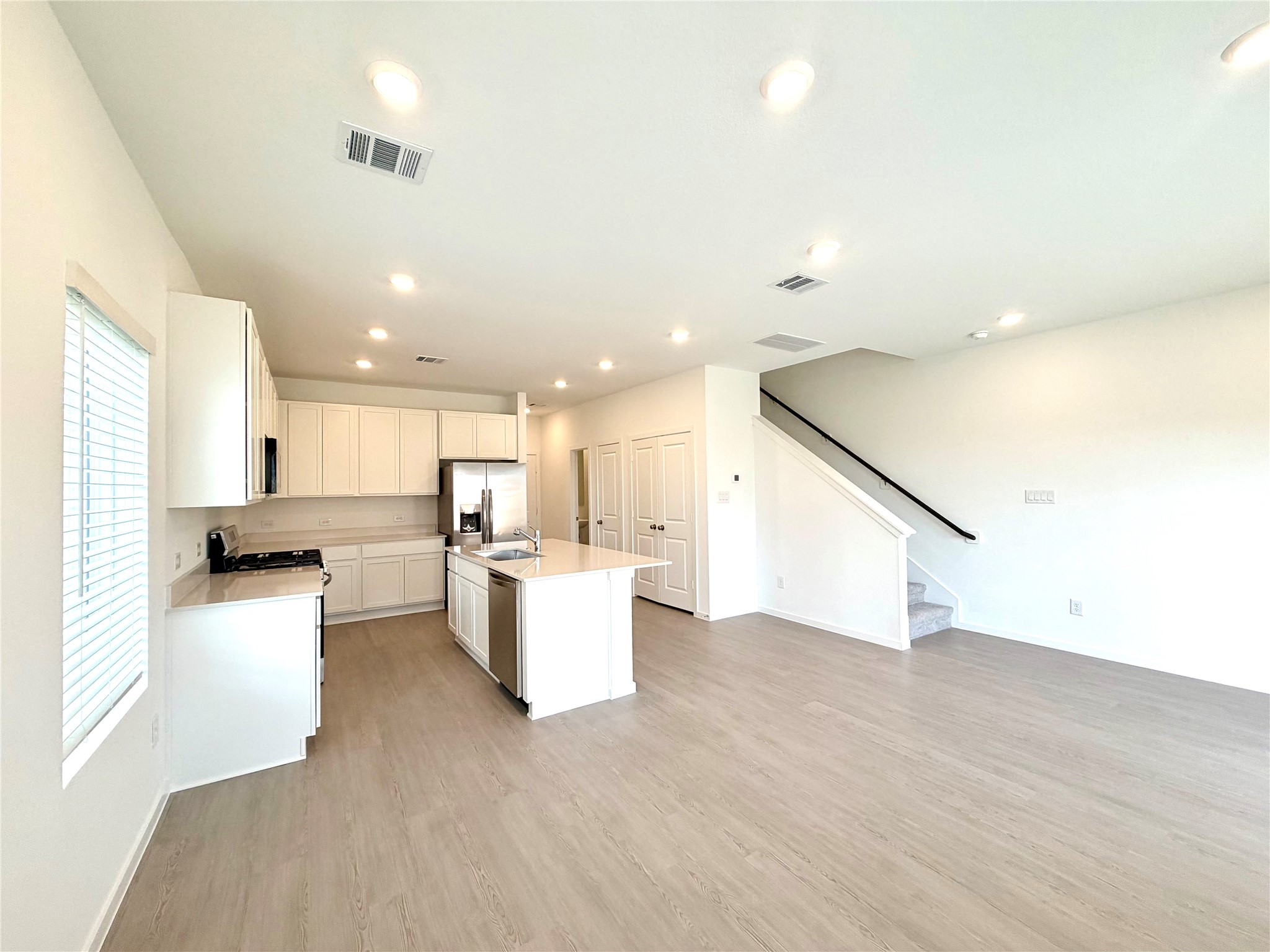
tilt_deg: +1.5
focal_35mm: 14
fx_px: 514
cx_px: 635
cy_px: 476
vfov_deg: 85.7
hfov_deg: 102.1
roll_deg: +0.8
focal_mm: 2.22
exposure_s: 1/120
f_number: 2.2
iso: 80
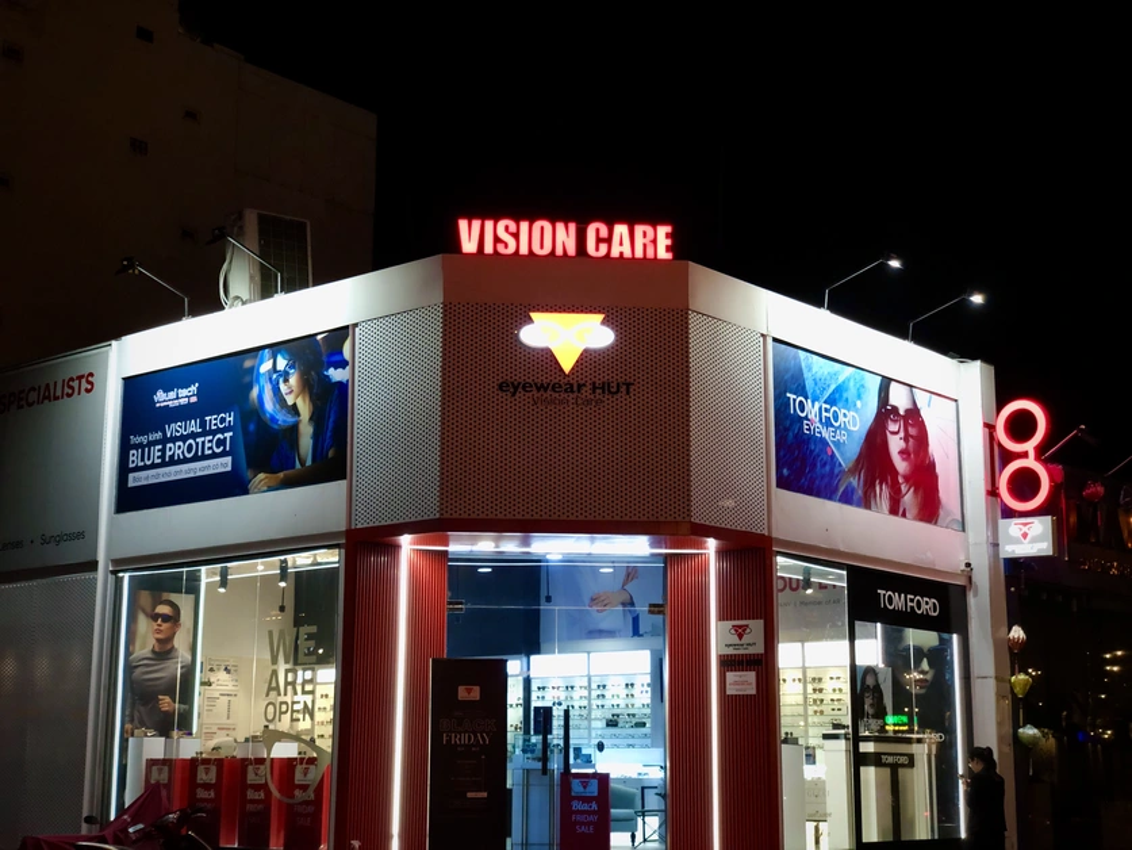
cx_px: 566
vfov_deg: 28.0
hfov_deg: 36.8
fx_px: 1701
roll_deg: +0.8
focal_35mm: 52
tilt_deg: +12.6
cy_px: 425
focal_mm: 6
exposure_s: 1/33
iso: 100
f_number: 2.4
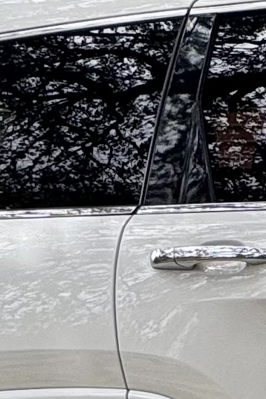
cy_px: 674
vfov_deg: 17.0
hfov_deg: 11.3
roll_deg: -2.5
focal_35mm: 103
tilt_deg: -21.6
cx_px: 623
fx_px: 1141
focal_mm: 2.22
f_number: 2.2
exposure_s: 1/354
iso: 40
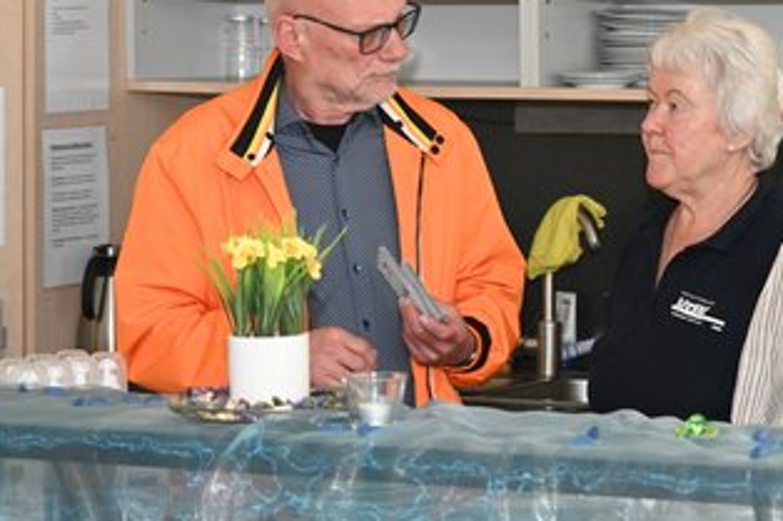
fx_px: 3348
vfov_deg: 8.9
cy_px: 231
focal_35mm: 154
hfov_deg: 13.3
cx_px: 531
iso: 3200
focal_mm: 105
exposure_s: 1/60
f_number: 6.3
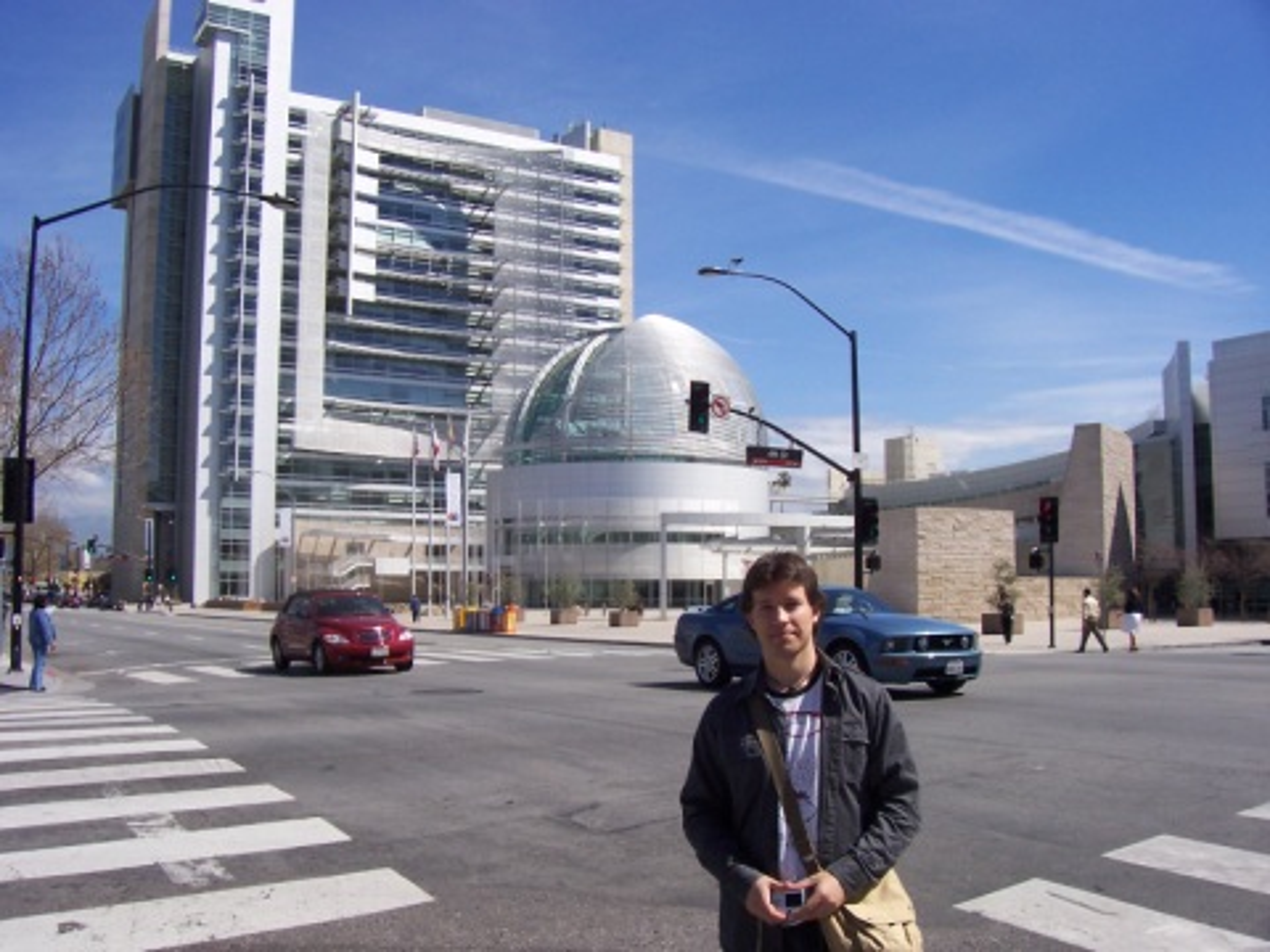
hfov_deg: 54.0
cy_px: 476
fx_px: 1247
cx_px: 635
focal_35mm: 34
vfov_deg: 41.8
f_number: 5.6
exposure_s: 1/750
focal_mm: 5.6
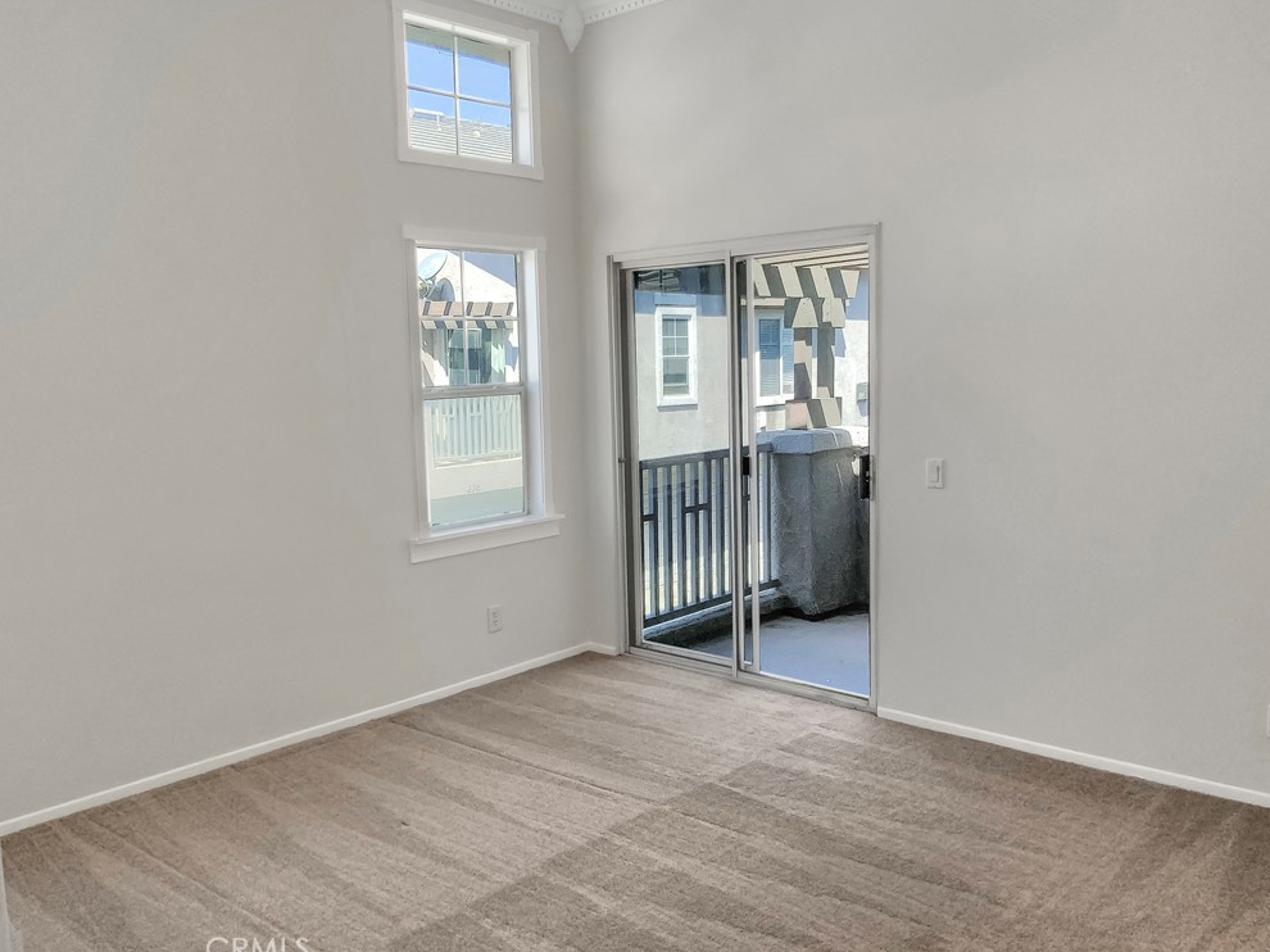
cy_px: 475
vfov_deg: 46.8
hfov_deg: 60.0
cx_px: 636
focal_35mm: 30
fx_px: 1100
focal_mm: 3
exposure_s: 1/120
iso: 50
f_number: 1.8
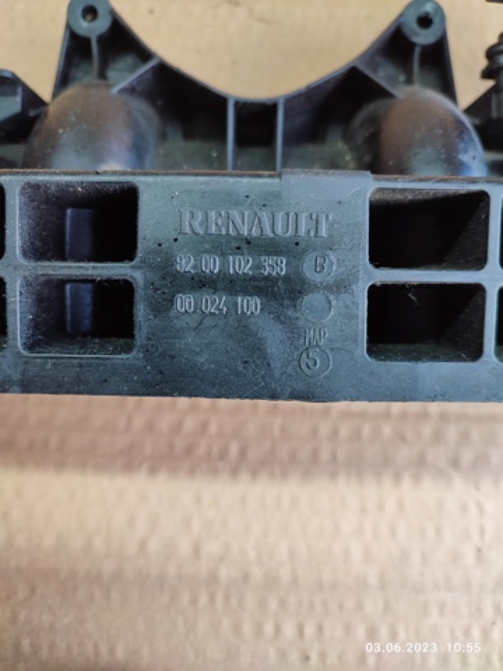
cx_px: 252
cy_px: 336
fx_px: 484
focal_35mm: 25
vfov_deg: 69.4
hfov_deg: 54.9
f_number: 1.9
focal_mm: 6.04
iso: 124
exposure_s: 1/30
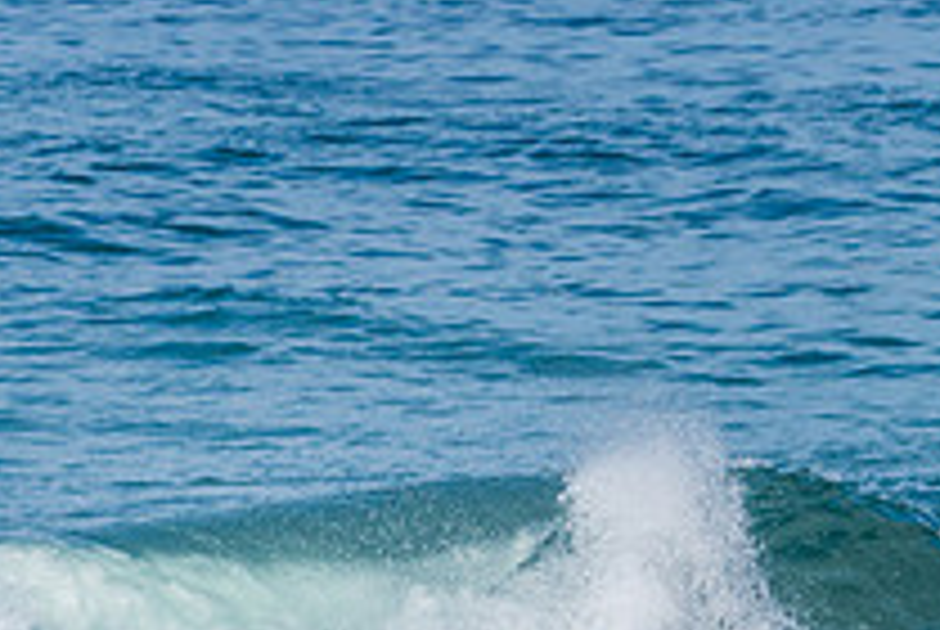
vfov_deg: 1.0
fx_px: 36214
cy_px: 677
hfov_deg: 1.5
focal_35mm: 1385
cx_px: 1120
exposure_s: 1/2000
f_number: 5.6
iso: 140
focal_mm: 500
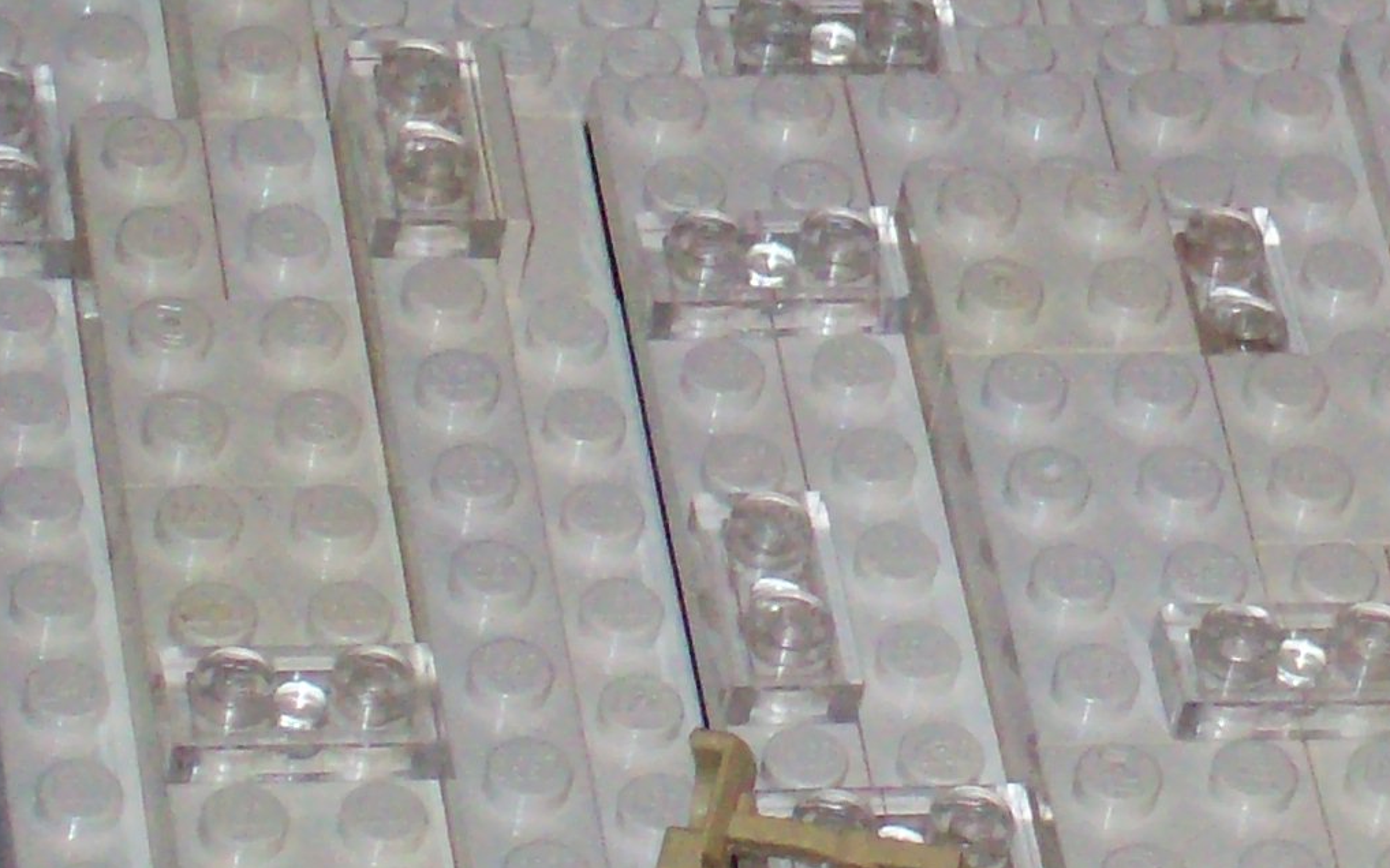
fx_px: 9772
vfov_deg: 5.1
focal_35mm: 258
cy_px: -149
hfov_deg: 8.1
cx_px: 1678
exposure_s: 1/223
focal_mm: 14.3
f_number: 4.3
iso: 400
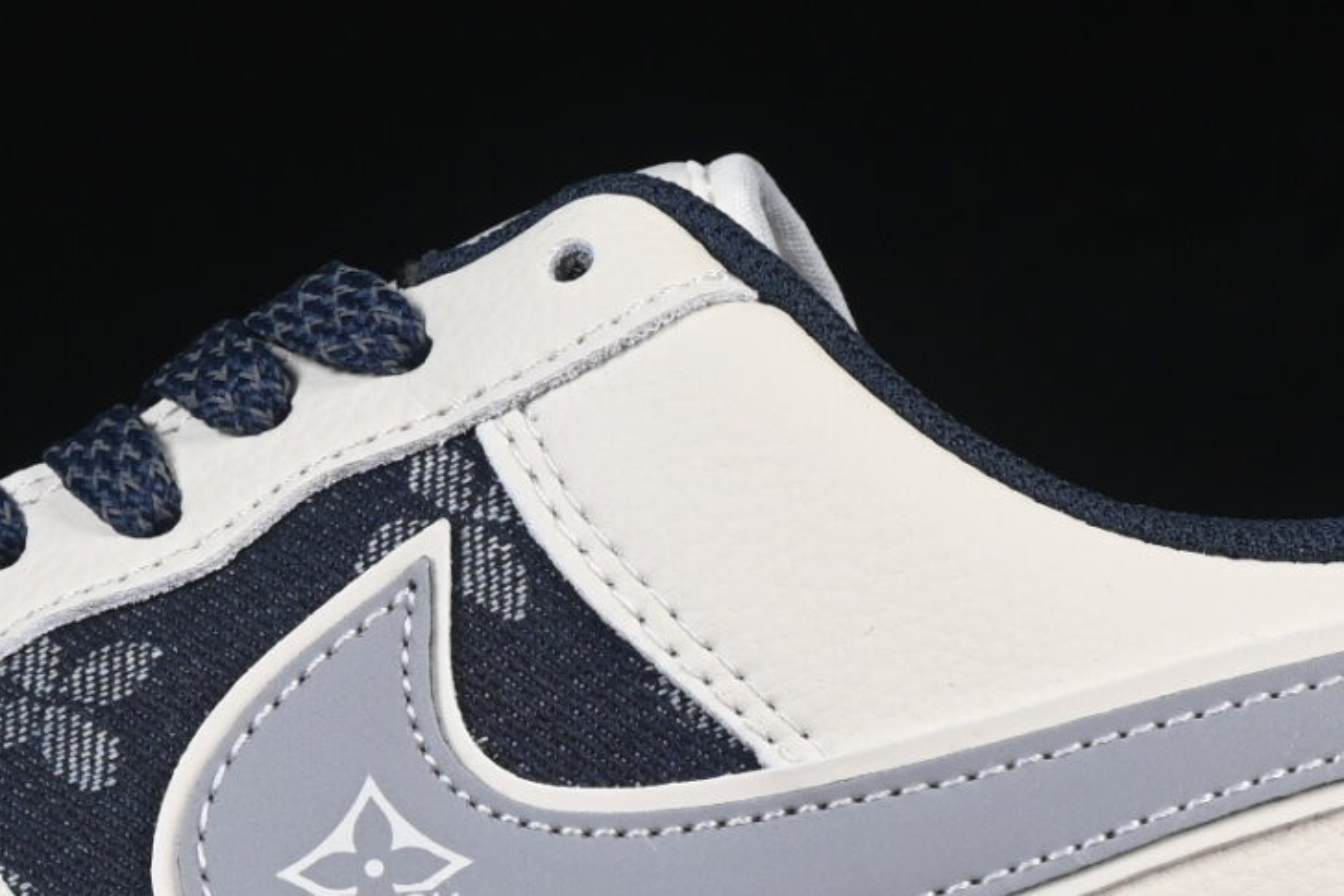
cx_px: 299
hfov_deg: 7.8
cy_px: 642
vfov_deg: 5.2
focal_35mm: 264
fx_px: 9857
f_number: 8
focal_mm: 50
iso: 160
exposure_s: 1/60
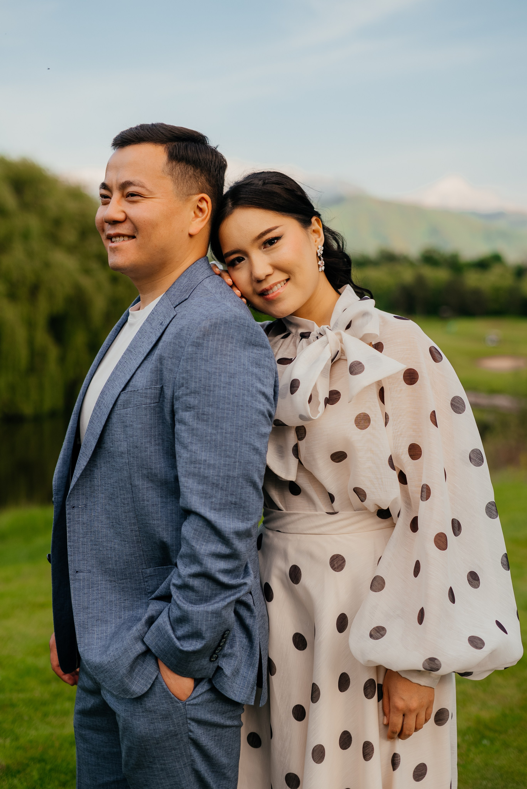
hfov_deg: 27.0
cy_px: 394
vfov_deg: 39.6
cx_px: 264
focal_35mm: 50
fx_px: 1096
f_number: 2.5
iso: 250
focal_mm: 50
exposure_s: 1/500
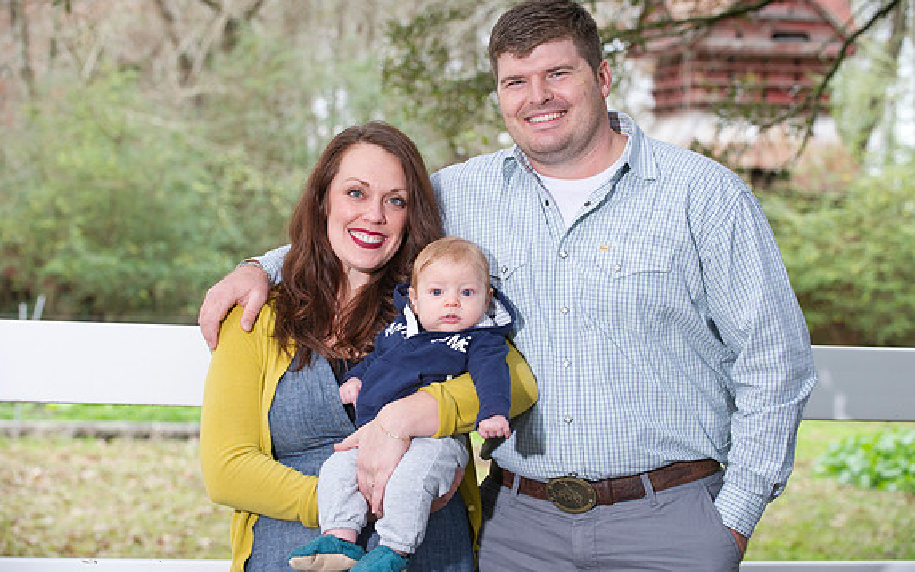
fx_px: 2444
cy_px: 265
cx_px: 460
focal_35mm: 98
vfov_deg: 13.3
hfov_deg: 21.2
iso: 800
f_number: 5
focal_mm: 95
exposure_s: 1/125
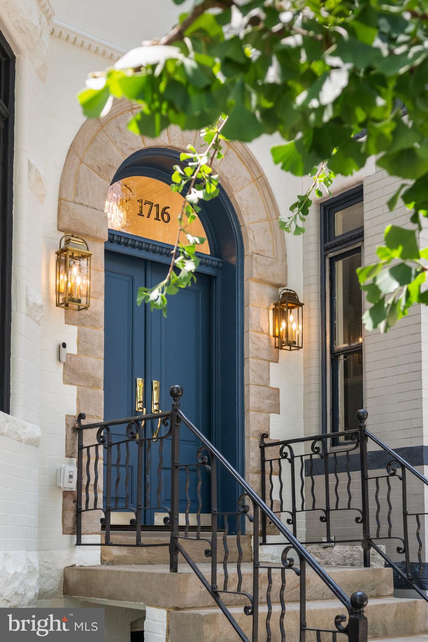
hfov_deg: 29.8
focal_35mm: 45
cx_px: 214
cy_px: 321
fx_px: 803
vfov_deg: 43.6
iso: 400
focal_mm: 30
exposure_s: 1/250
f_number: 4
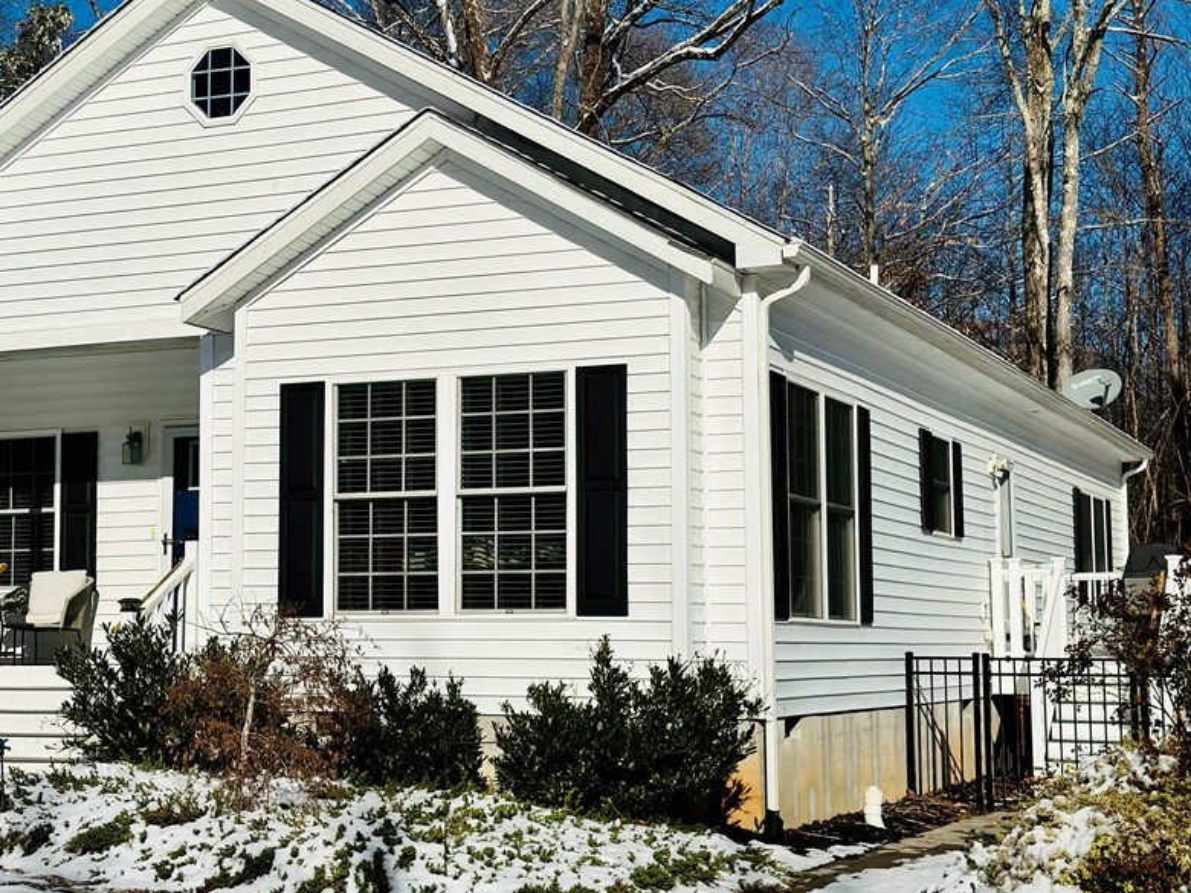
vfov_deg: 23.3
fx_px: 2168
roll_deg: -0.4
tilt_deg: +5.2
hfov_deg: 30.6
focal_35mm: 63
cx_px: 428
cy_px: 438
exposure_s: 1/29412
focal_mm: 6.86
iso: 80
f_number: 1.78
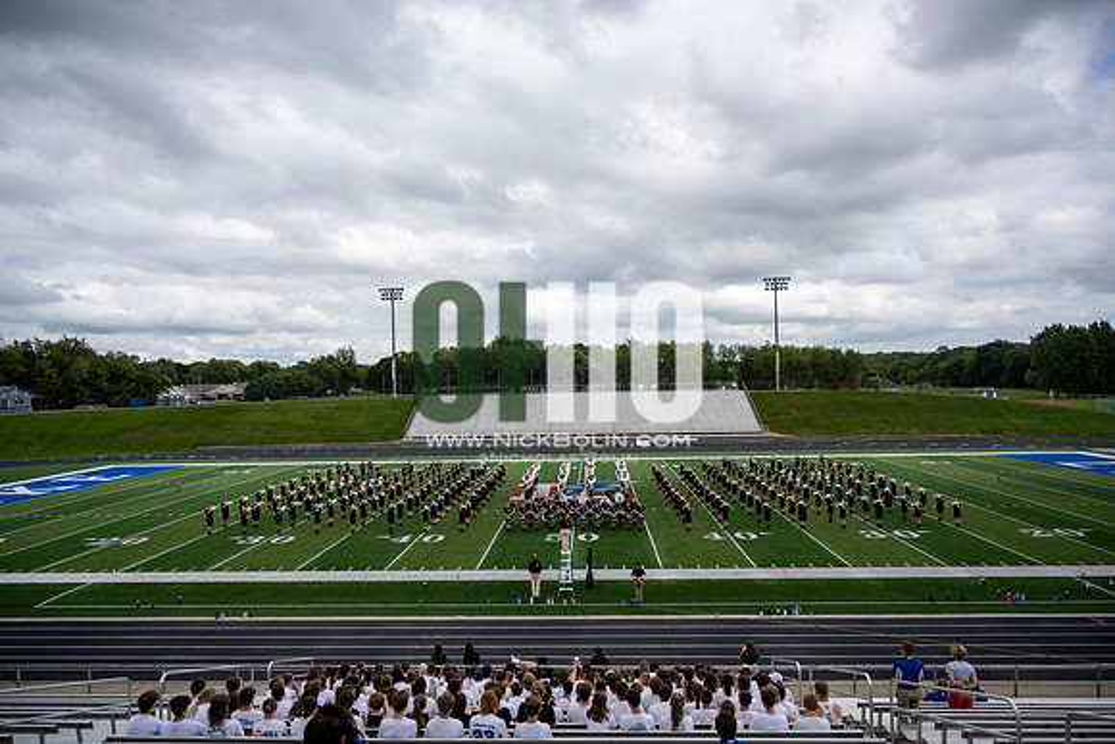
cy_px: 372
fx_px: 743
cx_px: 558
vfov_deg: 53.2
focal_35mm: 24
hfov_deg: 73.7
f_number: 4
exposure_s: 1/800
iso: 80
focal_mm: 24
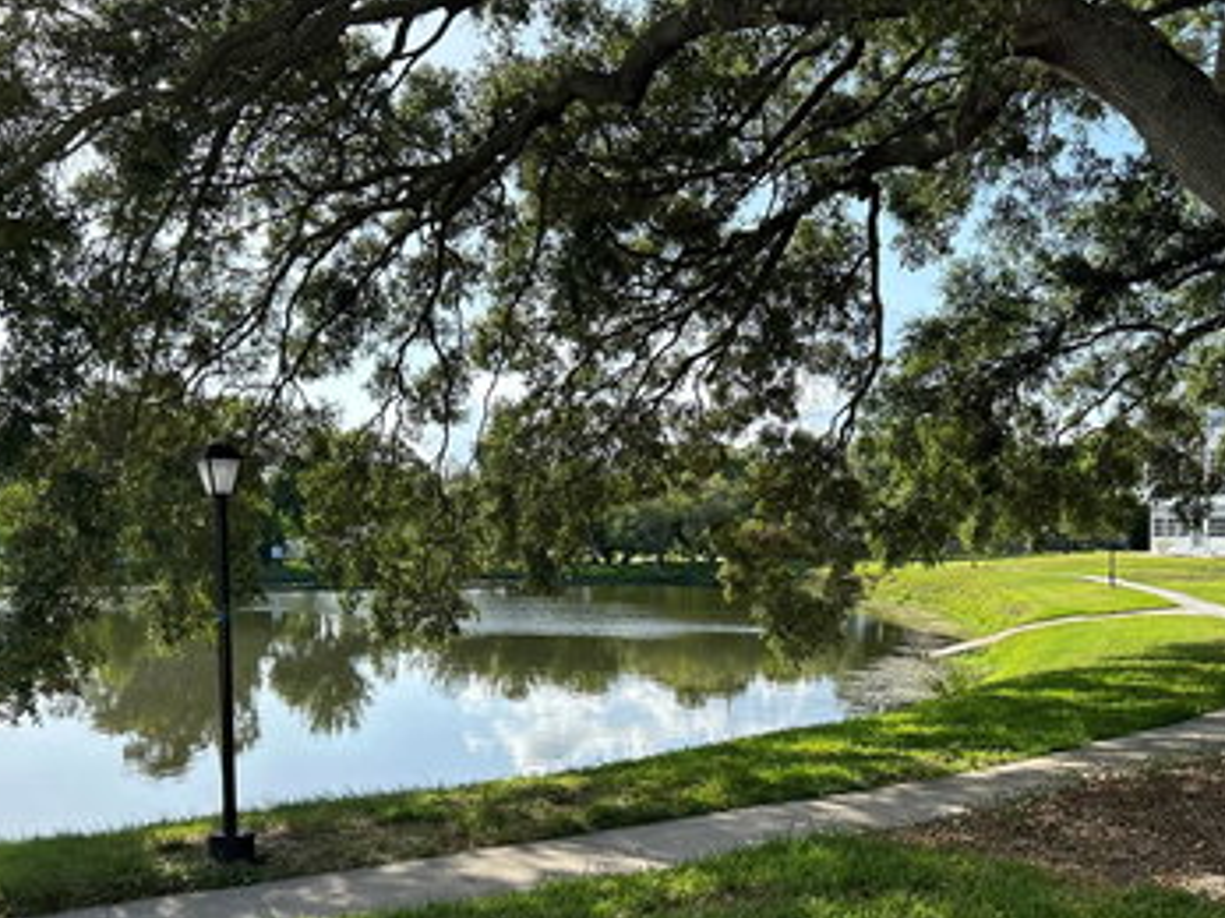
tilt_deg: +2.5
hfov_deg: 56.8
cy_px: 558
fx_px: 1132
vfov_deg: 43.9
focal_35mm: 32
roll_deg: +1.1
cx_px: 584
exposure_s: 1/2008
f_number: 1.5
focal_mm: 5.7
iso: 50
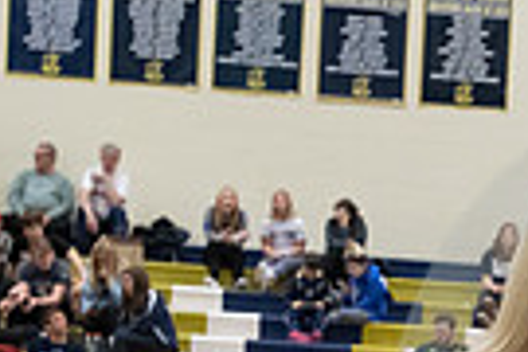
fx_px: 2200
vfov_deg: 8.8
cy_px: 593
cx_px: 720
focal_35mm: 150
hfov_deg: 13.1
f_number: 5.6
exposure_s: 1/160
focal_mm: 35
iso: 5000
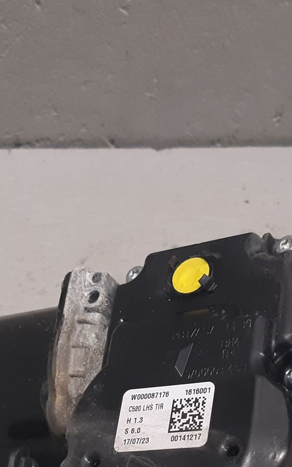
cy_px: 411
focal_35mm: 70
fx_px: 891
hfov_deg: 18.6
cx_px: 146
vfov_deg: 28.4
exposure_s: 1/50
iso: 160
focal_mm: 3.93
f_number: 1.7
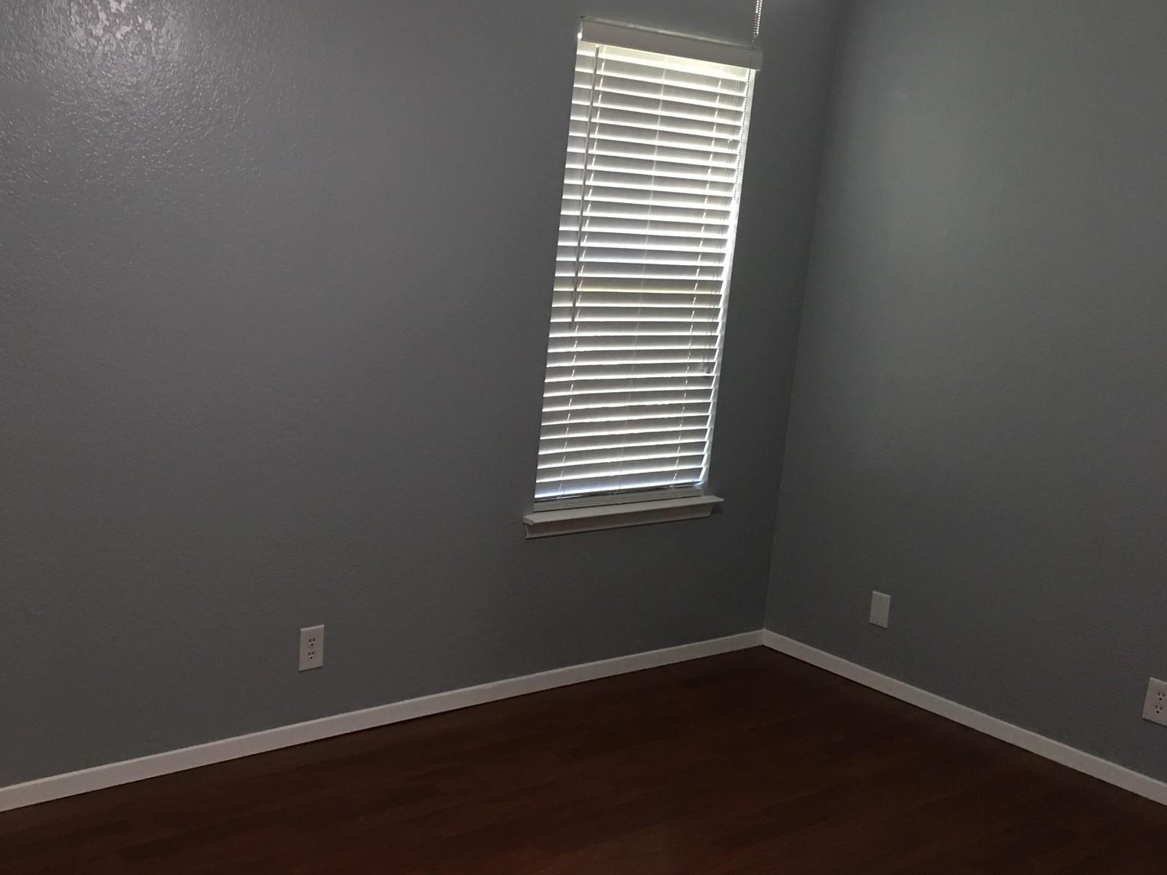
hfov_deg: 48.4
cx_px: 414
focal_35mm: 38
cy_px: 423
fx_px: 1281
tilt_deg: -6.5
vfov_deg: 37.7
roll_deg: -3.5
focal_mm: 4.15
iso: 64
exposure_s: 1/15
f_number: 2.2
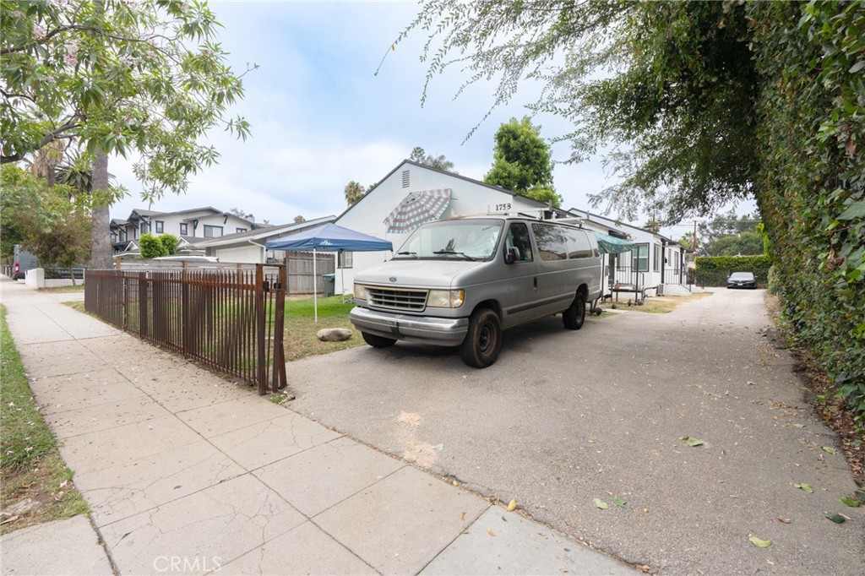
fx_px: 384
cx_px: 432
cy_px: 288
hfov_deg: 96.8
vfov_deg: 73.7
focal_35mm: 16
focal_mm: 16
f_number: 8
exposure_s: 1/250
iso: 125
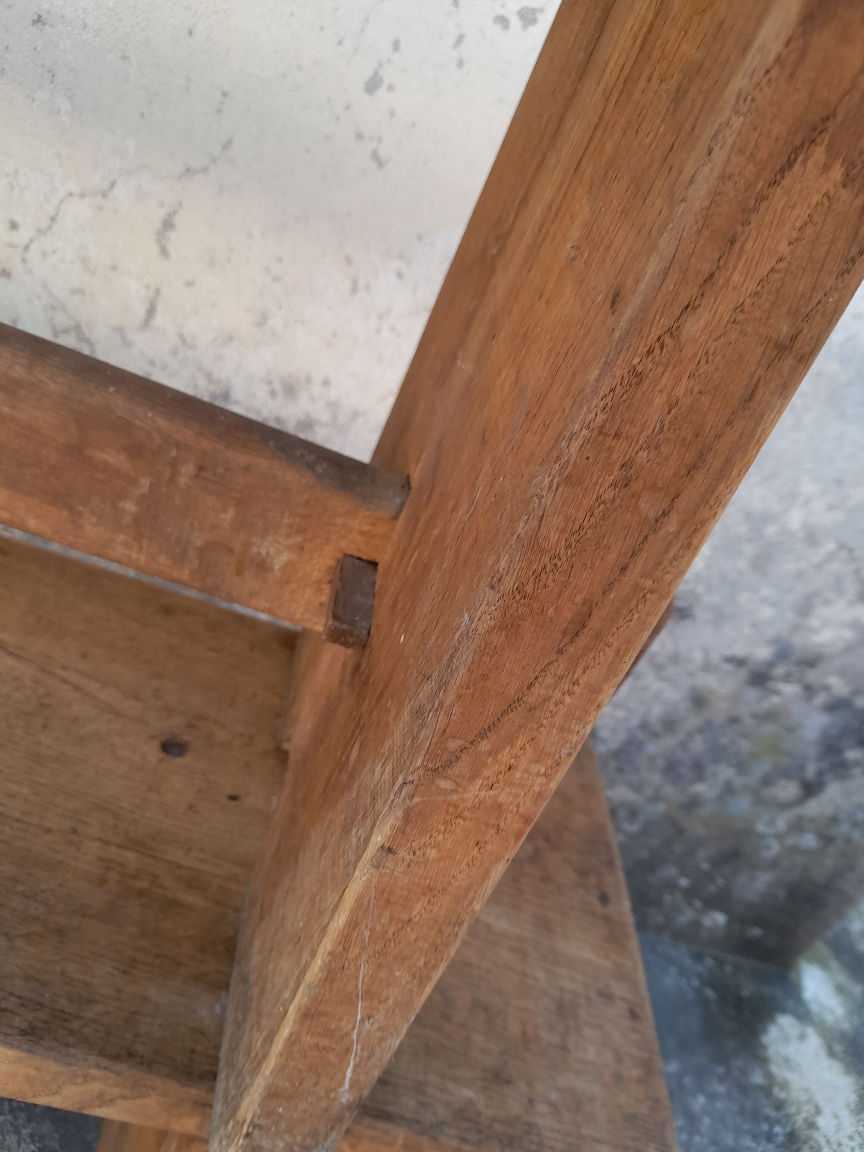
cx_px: 417
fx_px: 865
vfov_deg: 67.3
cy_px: 586
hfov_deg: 53.1
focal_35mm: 26
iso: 25
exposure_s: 1/100
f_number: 2
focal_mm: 4.6
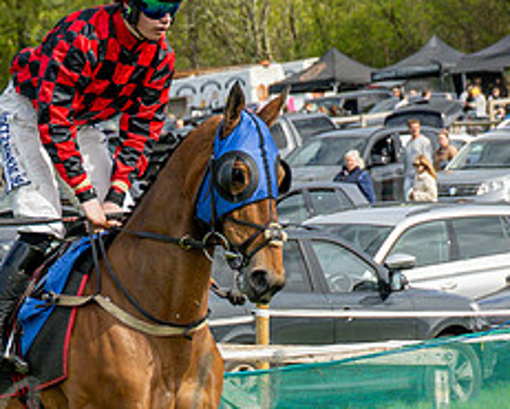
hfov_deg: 4.9
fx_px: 6010
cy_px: 451
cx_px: 46
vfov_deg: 3.9
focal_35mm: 398
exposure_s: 1/2000
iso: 200
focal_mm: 70
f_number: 4
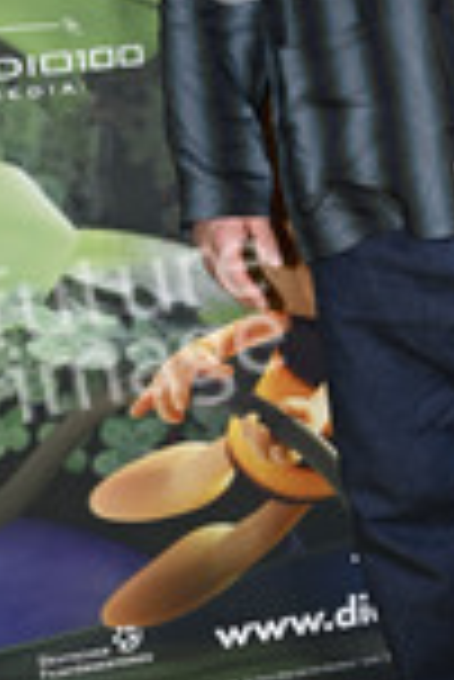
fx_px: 2397
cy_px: 122
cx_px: 544
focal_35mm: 127
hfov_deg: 10.6
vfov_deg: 16.0
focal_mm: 48
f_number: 6.3
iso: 800
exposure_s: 1/125
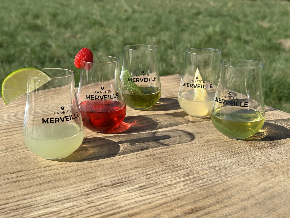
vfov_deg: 30.3
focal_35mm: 48
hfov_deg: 39.7
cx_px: 145
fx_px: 402
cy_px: 109
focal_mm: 6.86
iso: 64
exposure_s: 1/3731
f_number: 1.78
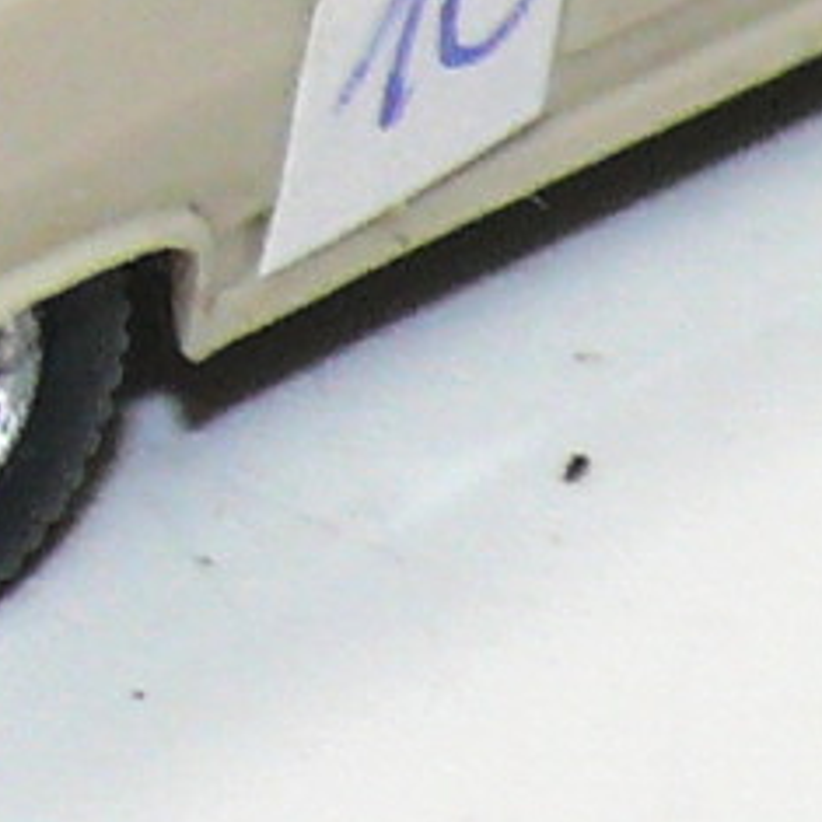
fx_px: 21627
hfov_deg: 2.2
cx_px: 227
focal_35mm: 805
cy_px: -679
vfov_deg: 2.2
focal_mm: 15.9
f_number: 4
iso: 100
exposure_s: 1/30
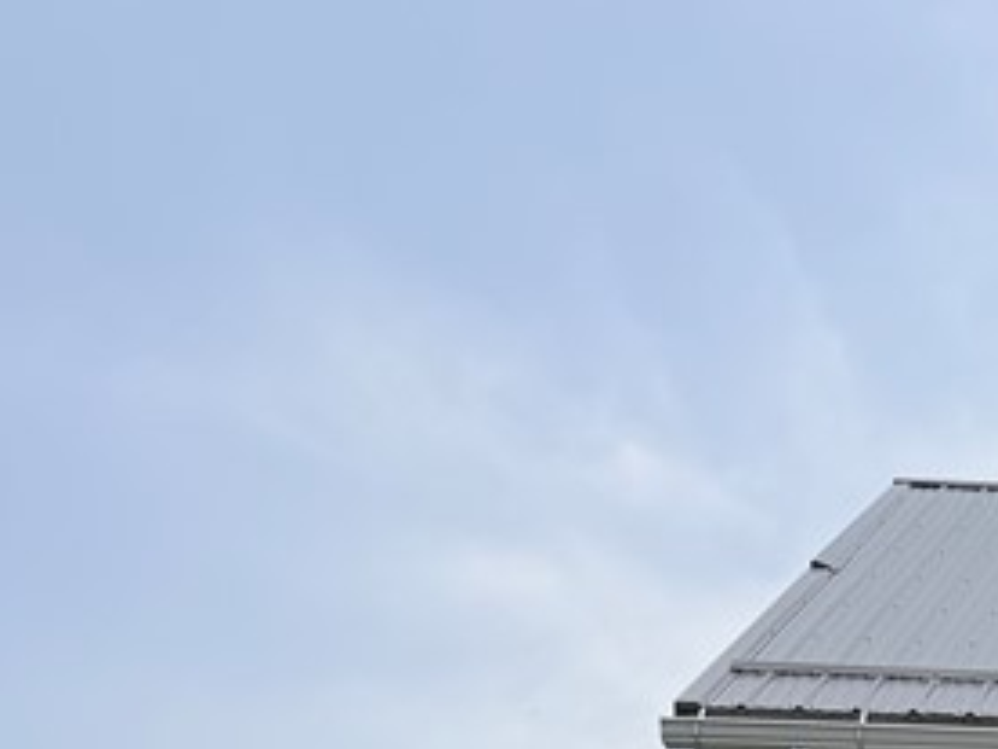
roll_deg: +1.8
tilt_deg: +11.4
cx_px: 1703
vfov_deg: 14.7
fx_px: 2566
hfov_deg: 18.2
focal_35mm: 89
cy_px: 1303
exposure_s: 1/4673
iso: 80
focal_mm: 6.76
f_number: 1.78
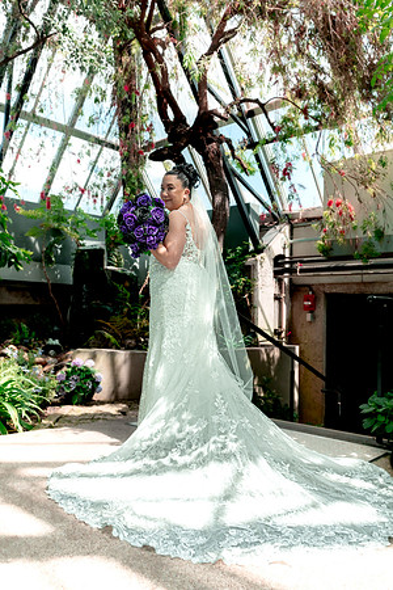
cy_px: 295
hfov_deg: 46.4
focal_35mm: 28
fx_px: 458
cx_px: 196
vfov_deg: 65.5
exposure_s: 1/320
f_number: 7.1
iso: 400
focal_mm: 28
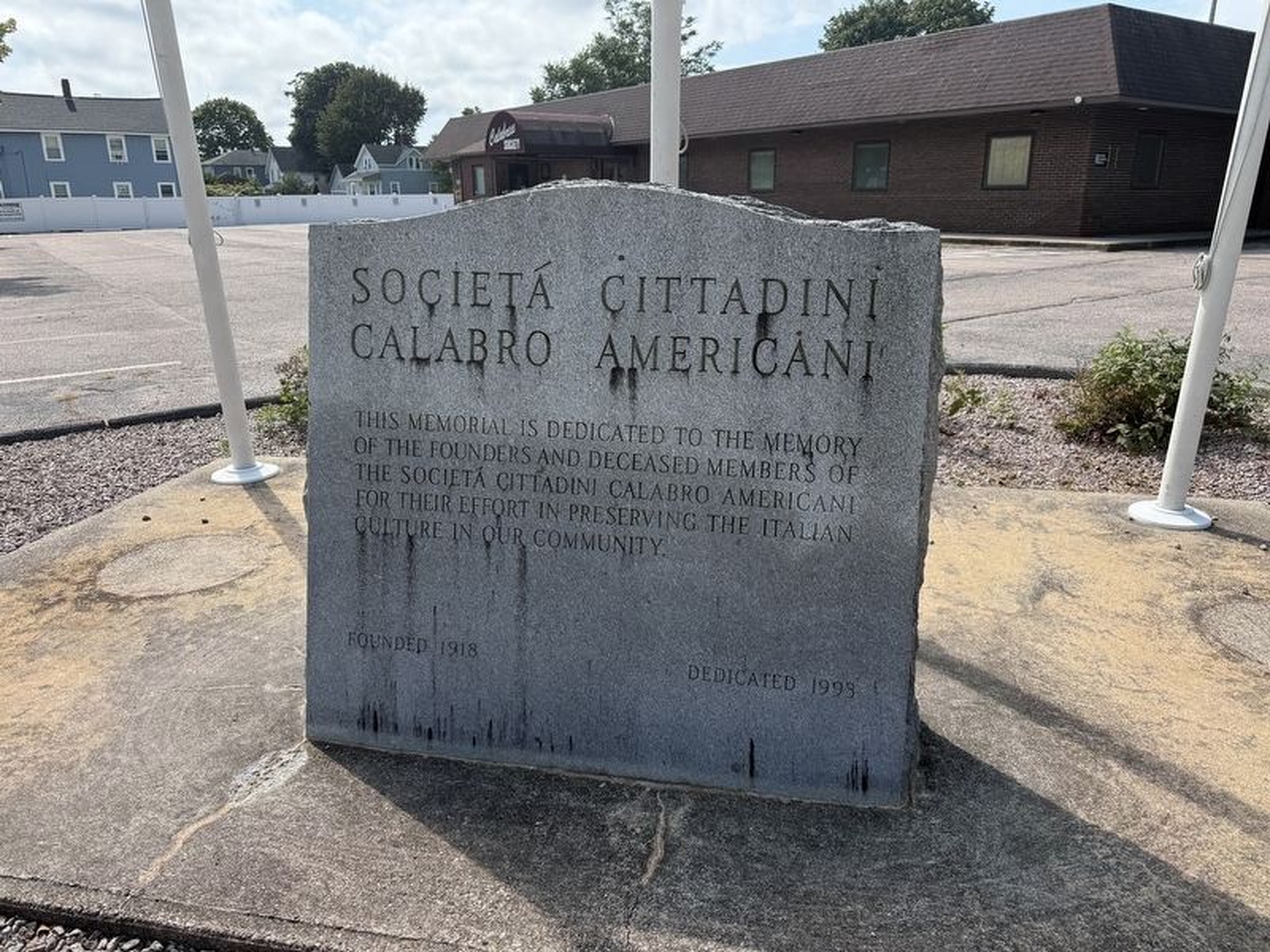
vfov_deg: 56.8
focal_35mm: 24
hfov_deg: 71.6
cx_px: 635
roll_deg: -1.2
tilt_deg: -17.3
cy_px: 476
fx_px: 881
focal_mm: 6.76
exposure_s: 1/4975
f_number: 1.78
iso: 125
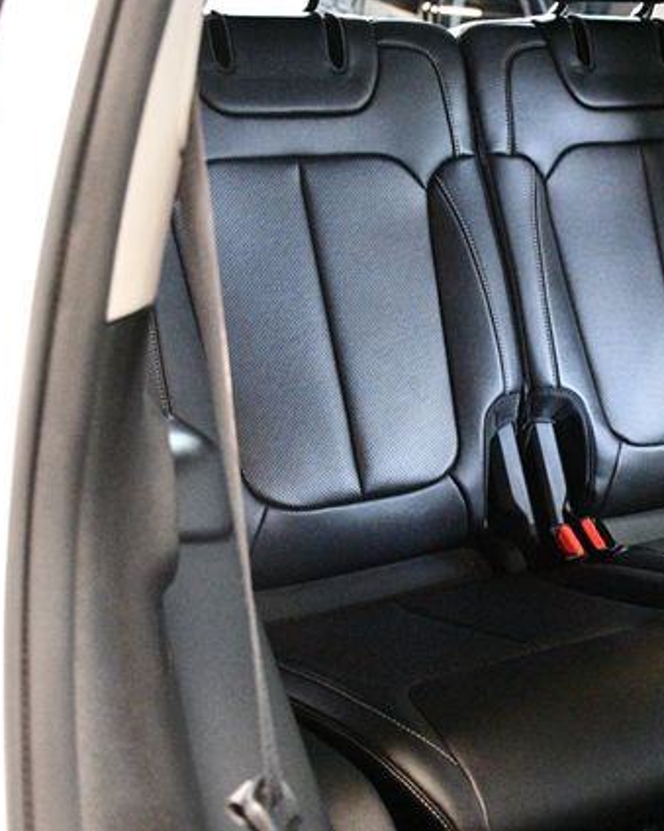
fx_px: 1671
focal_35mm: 68
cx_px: 537
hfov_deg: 22.2
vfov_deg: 27.9
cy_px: 416
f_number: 4
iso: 12800
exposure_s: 1/60
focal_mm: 32
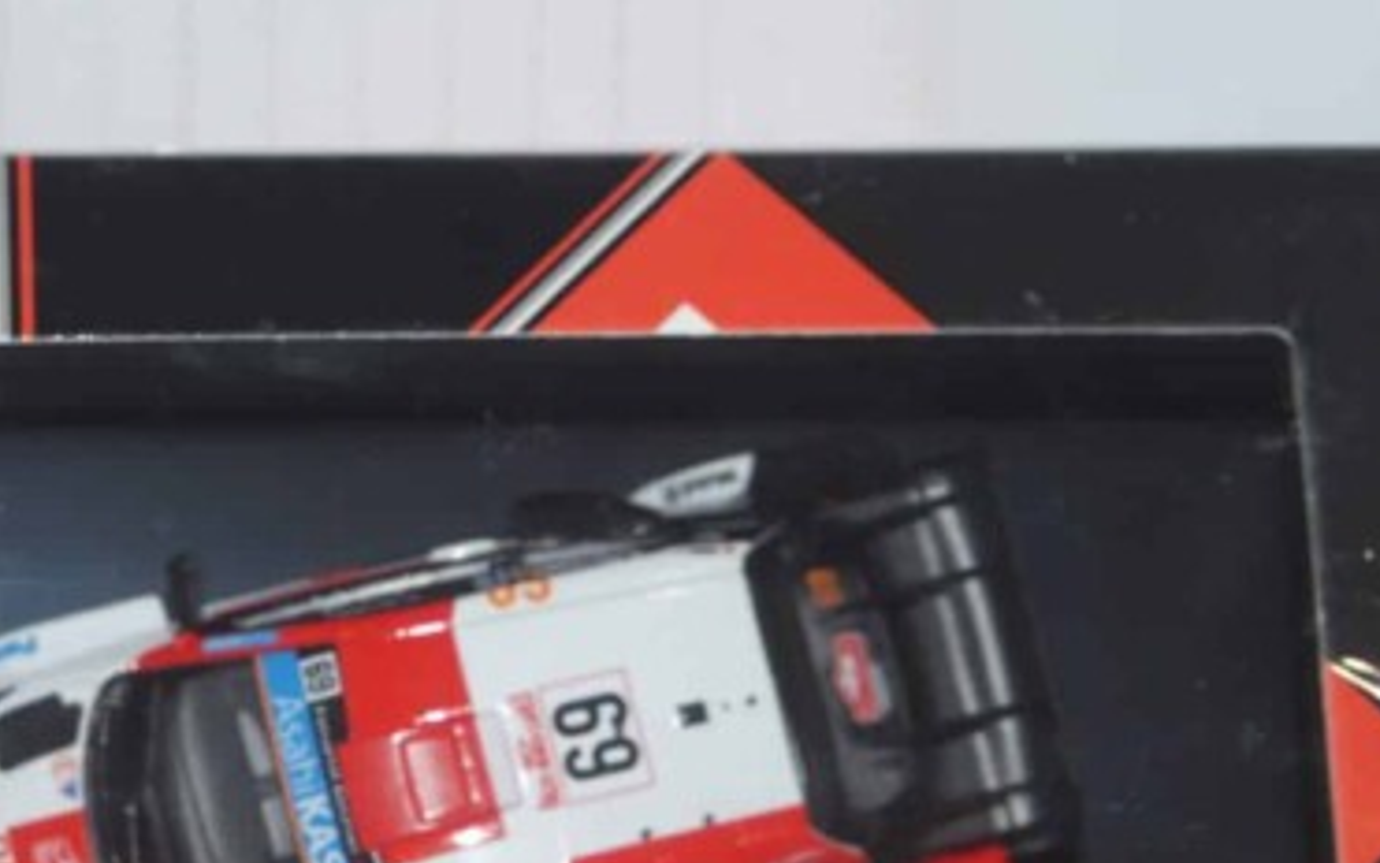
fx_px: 6507
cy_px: 733
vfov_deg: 7.6
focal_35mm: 173
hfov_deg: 12.1
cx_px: 454
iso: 320
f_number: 5.6
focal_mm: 70
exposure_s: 1/80
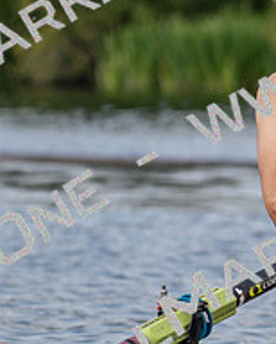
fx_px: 5770
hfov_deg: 2.7
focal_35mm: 566
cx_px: 409
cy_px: 150
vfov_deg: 3.4
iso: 400
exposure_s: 1/1600
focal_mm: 200
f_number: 5.6
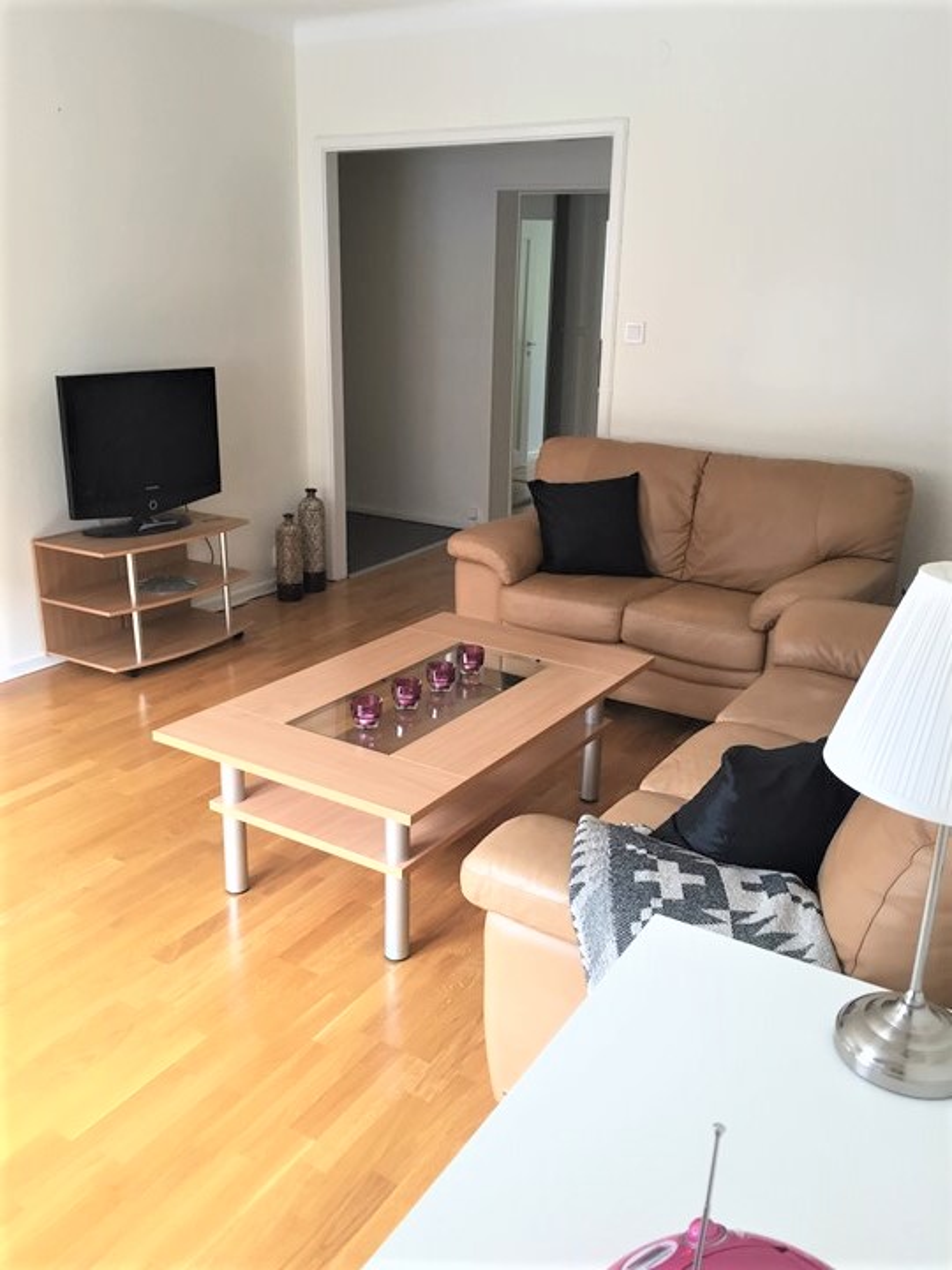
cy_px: 635
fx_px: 1063
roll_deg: +0.2
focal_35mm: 29
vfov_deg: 61.7
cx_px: 476
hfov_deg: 48.2
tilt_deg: -17.5
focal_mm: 4.15
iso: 80
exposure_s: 1/33
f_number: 2.2
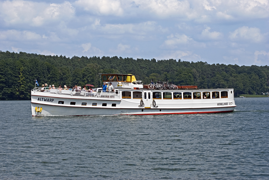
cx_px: 134
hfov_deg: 15.2
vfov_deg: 10.2
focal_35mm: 135
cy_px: 90
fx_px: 1010
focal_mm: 90
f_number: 14
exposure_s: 1/100
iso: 100
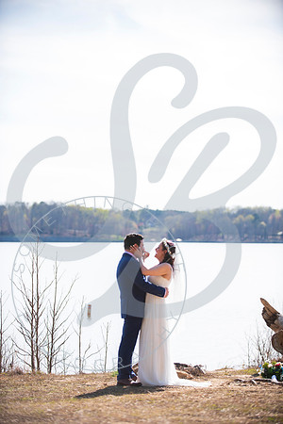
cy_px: 212
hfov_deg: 13.4
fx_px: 1203
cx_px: 142
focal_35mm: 102
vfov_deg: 20.0
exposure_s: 1/800
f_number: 2.8
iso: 100
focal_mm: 102
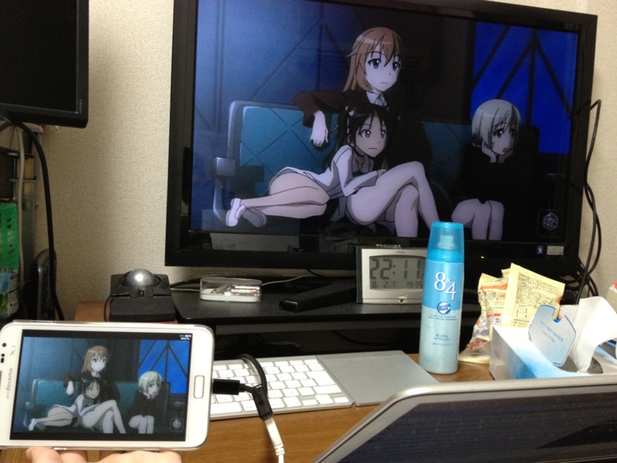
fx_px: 624
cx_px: 308
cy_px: 232
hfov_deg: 52.6
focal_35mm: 35
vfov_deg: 40.7
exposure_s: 1/20
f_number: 2.4
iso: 200
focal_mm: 4.28
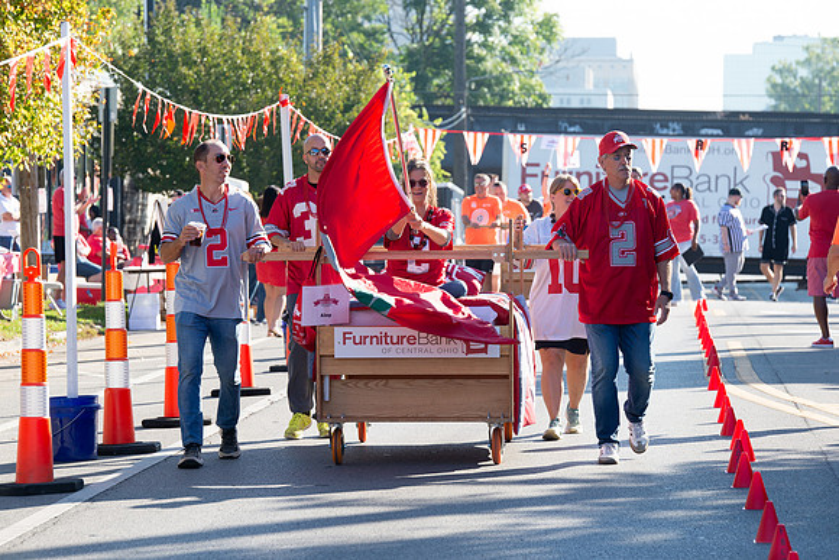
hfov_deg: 12.3
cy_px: 279
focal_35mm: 166
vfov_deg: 8.3
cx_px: 408
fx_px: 3880
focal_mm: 155
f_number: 7.1
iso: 200
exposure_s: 1/250
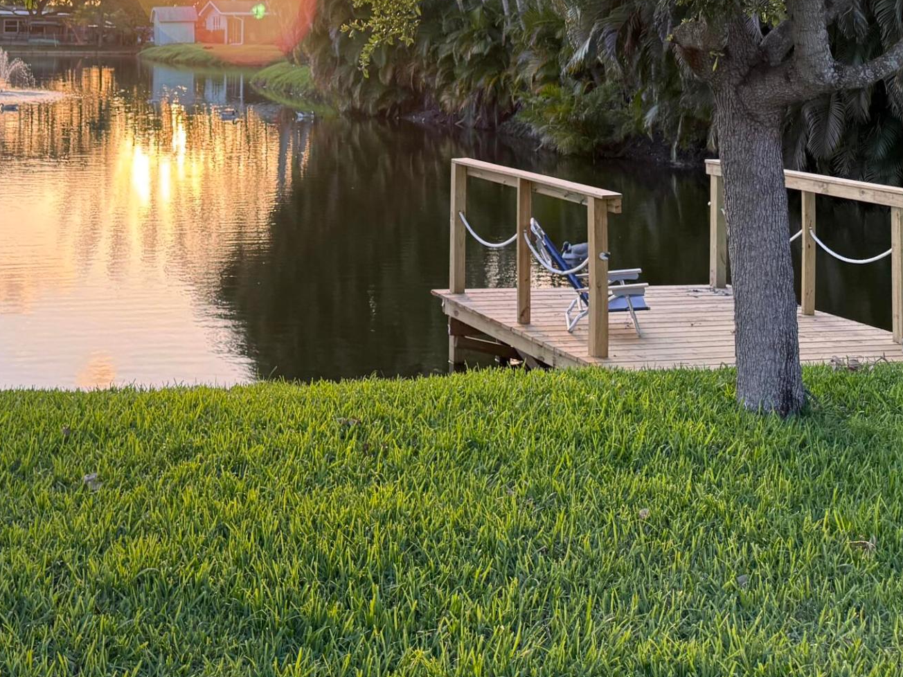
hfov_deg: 35.3
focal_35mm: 53
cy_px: -38
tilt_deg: +3.2
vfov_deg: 25.8
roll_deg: -0.2
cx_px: 215
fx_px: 1383
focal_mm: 6.76
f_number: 1.78
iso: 100
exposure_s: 1/332
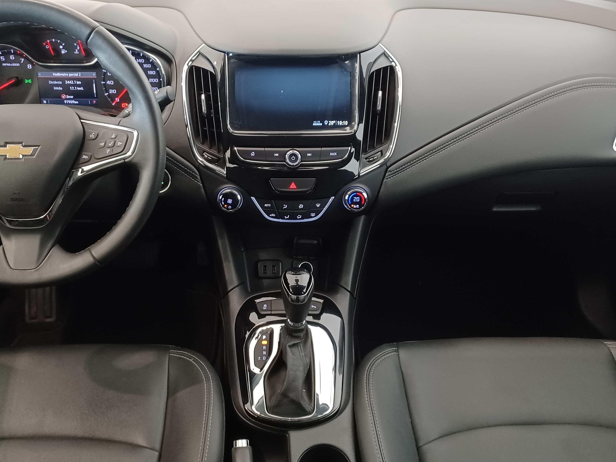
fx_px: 641
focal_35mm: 36
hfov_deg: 51.3
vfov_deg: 39.6
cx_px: 286
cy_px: 223
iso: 500
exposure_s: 1/24
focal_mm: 4.6
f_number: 1.8
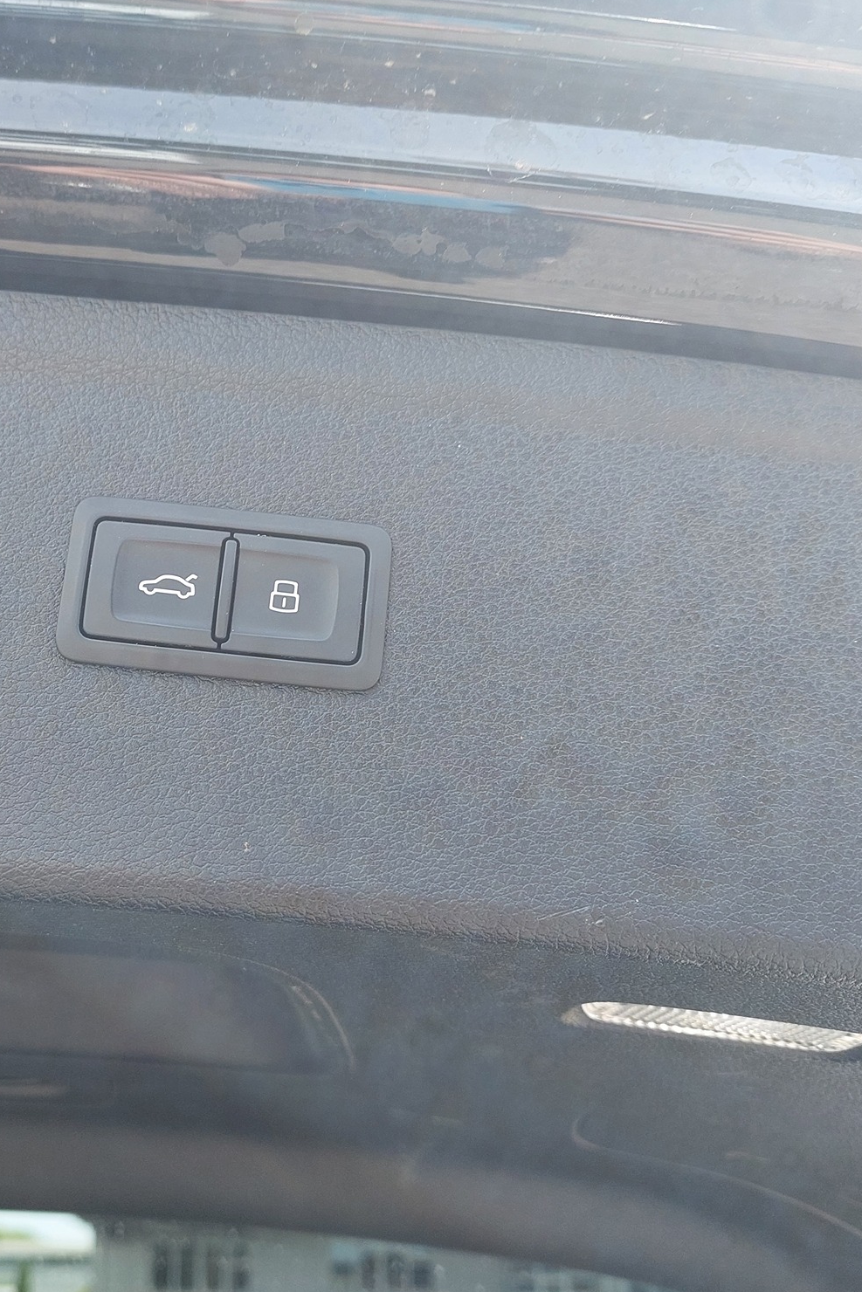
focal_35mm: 34
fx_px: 1221
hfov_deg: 38.2
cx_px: 253
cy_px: 656
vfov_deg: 55.8
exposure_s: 1/164
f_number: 1.8
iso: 40
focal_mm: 5.23
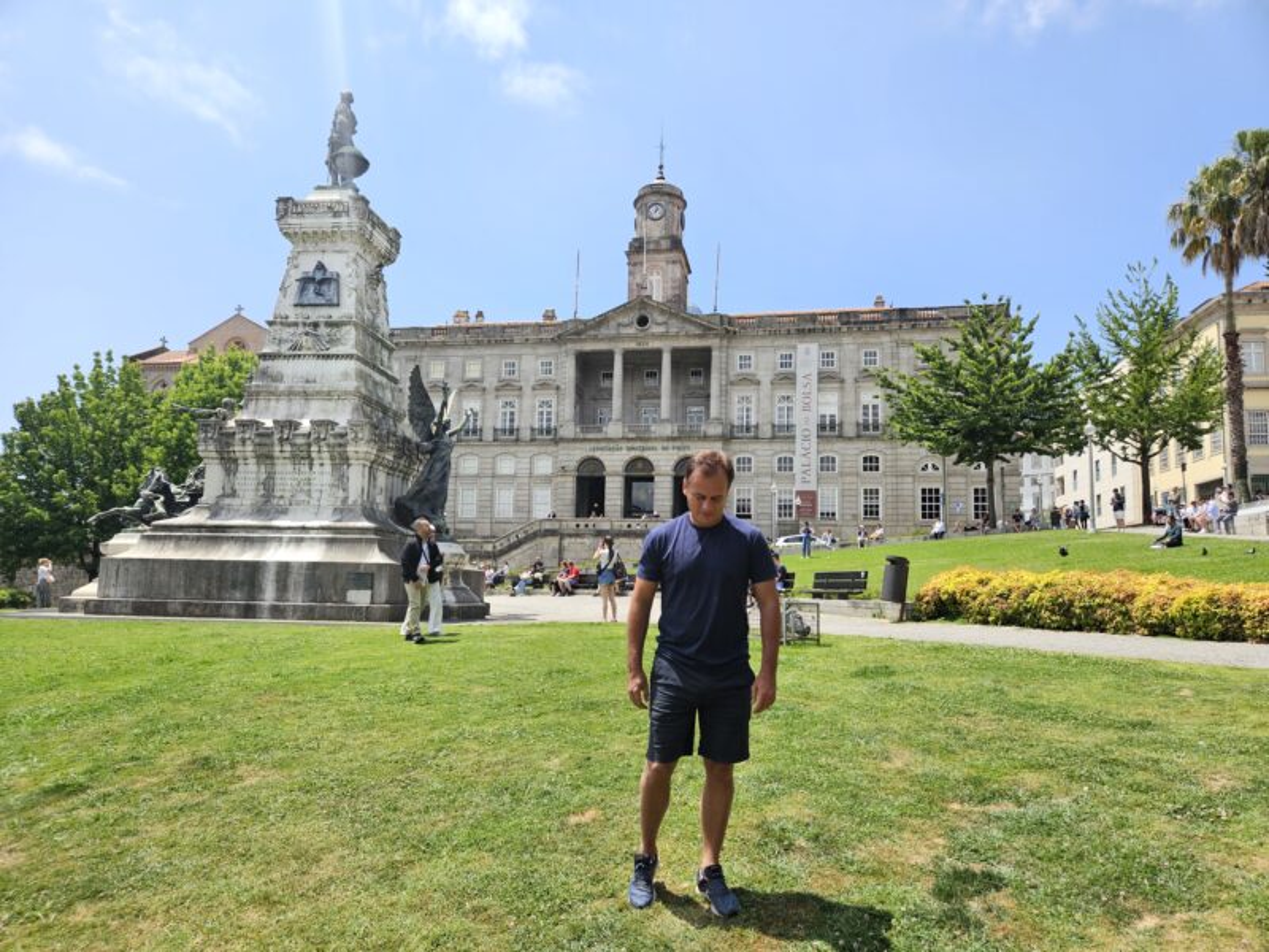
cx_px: 634
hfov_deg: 73.9
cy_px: 476
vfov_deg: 58.9
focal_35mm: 23
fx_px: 843
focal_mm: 5.4
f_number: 1.8
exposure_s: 1/1114
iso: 25
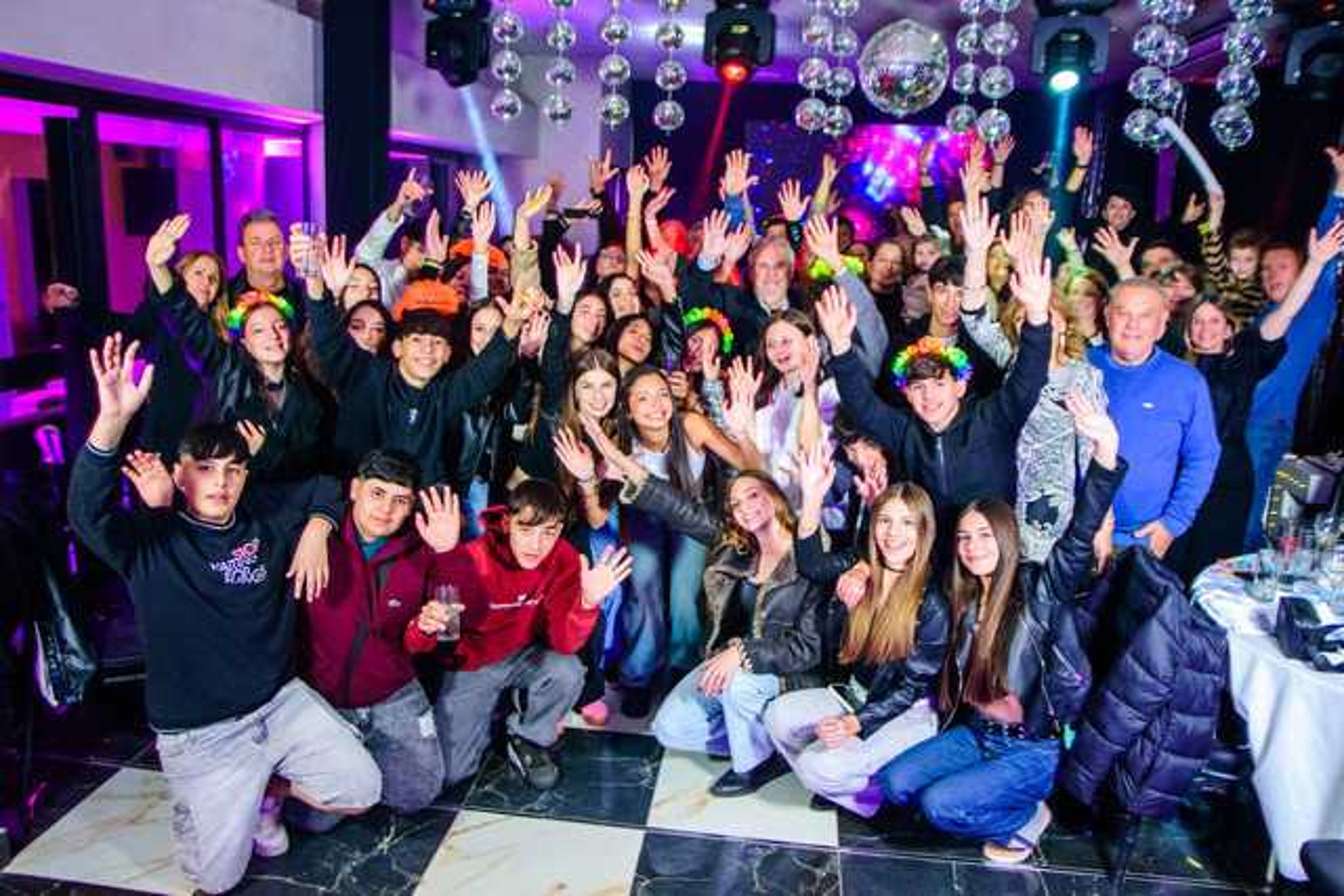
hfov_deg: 67.4
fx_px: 1006
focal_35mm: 27
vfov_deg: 48.0
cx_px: 634
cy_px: 422
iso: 2500
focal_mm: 17
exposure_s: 1/60
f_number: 3.2
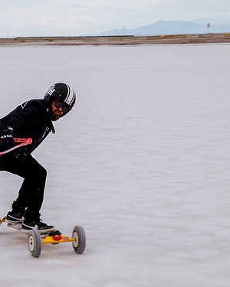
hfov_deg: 12.1
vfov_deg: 15.2
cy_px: 146
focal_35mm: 127
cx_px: 79
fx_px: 1081
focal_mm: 82
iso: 100
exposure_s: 1/25
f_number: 22
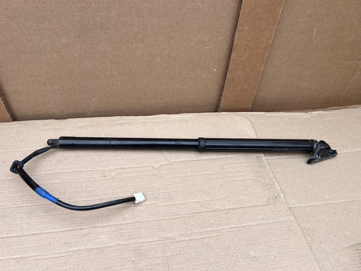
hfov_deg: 67.3
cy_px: 136
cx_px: 180
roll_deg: -1.9
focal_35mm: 26
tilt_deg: -40.2
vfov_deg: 53.1
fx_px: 271
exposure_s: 1/427
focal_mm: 5.7
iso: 50
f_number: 1.5
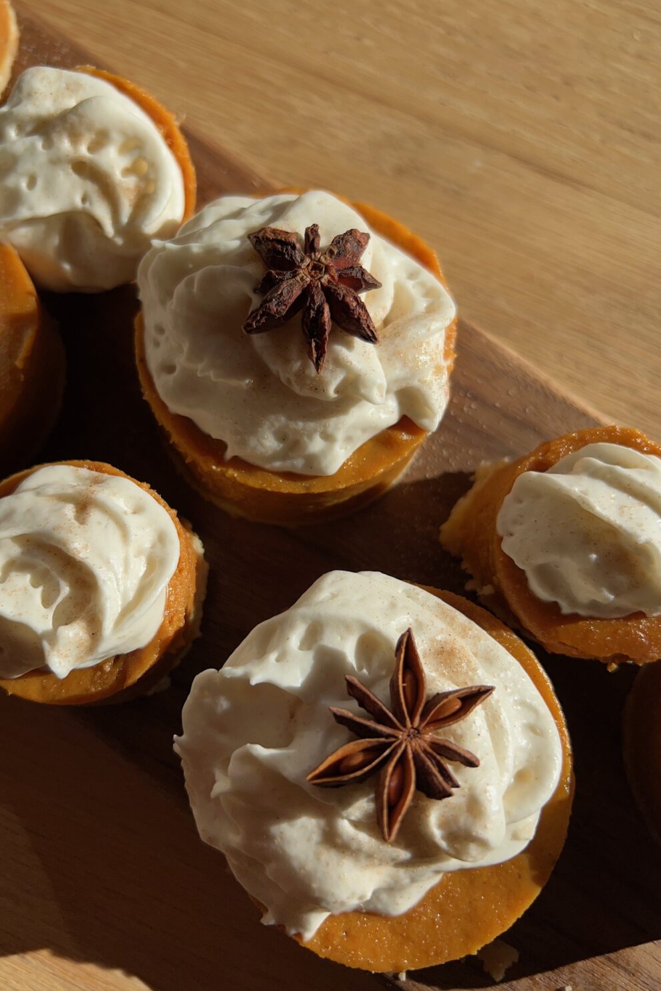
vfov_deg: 65.5
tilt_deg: -77.5
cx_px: 299
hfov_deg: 46.4
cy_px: 480
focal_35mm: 28
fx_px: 771
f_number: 1.5
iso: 50
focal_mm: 5.7
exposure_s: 1/1412
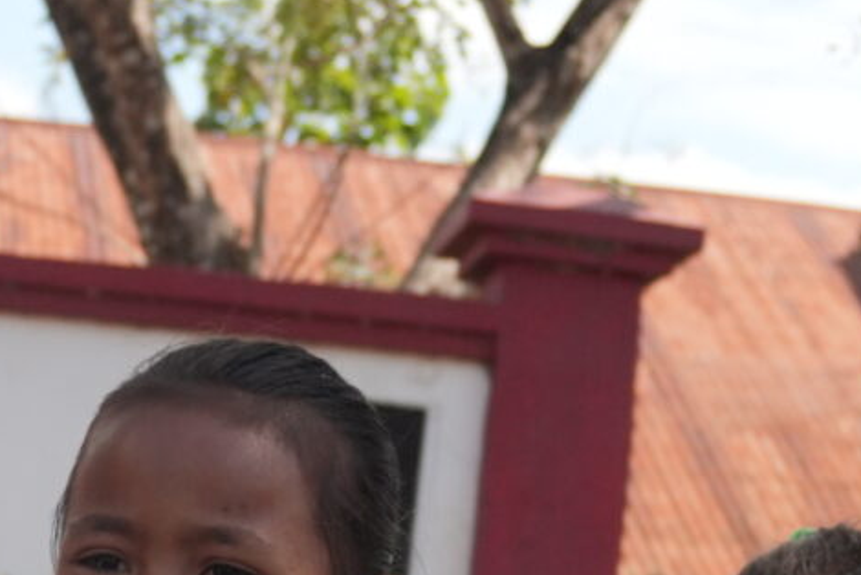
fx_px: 3518
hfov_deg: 14.0
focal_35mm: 147
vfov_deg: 8.7
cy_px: 1219
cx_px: 447
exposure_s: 1/3200
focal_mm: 18
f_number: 2.8
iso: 320
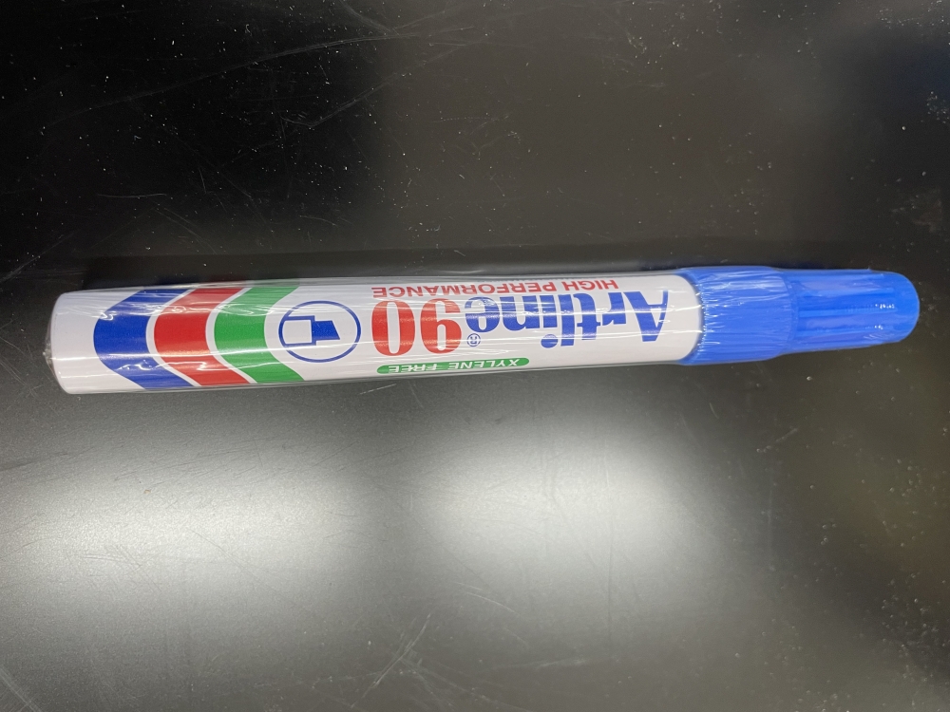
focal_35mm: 26
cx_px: 475
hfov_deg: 67.3
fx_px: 714
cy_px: 356
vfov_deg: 53.1
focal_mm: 4.2
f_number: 1.6
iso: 160
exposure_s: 1/50
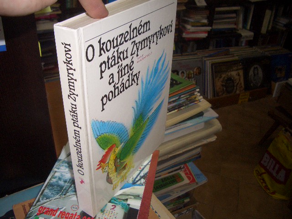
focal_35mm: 35
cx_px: 146
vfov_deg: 40.7
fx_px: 295
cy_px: 110
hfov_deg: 52.6
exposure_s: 1/60
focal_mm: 5.8
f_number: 2.6
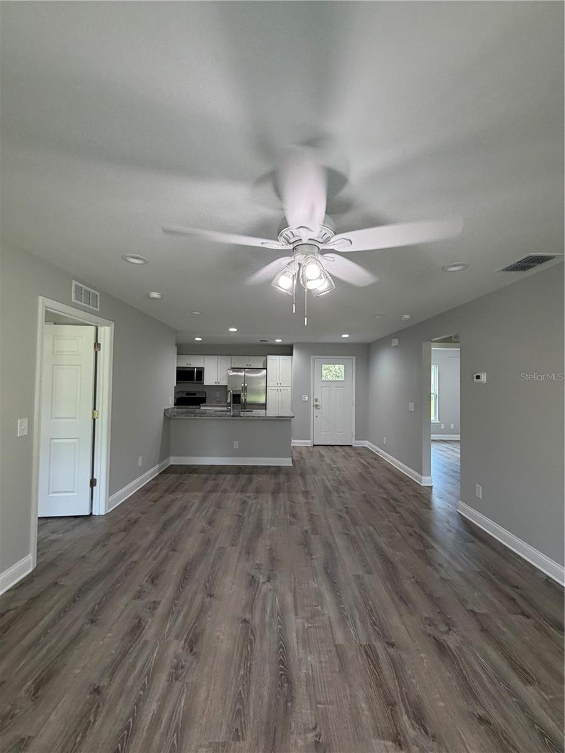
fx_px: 305
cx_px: 282
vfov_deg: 102.1
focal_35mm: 14
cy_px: 376
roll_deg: -1.5
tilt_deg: +1.6
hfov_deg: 85.7
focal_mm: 2.22
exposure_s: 1/120
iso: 250
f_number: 2.2
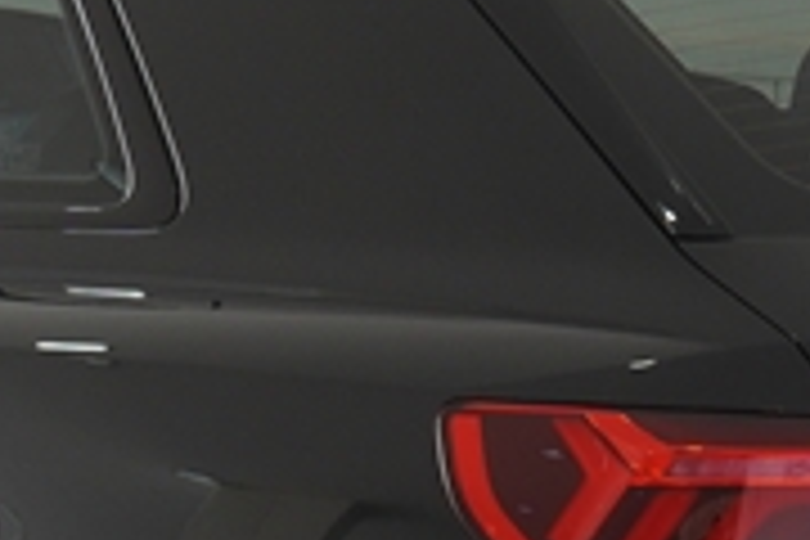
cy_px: 520
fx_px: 5171
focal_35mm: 230
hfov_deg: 8.9
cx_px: 202
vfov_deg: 6.0
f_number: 4.5
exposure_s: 1/125
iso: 200
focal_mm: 27
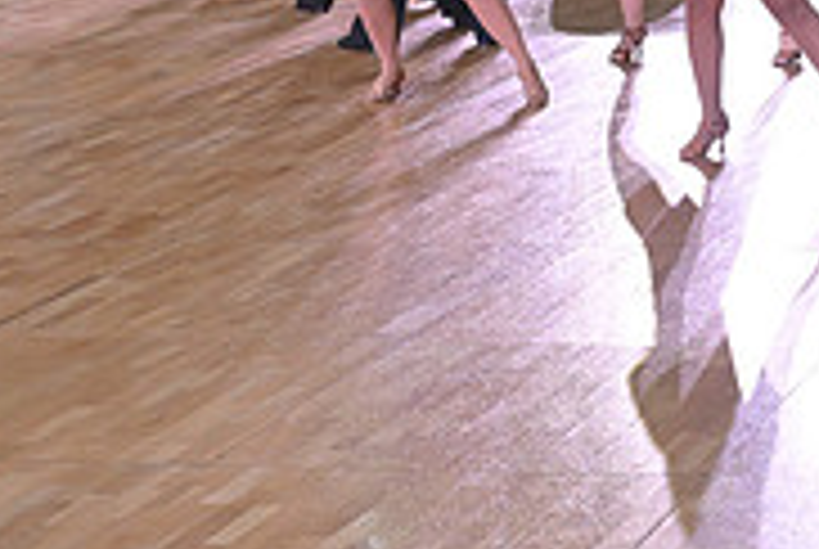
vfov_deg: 9.7
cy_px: -151
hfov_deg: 13.6
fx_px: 3190
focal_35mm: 140
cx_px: 1282
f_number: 5.6
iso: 3200
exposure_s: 1/400
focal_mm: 44
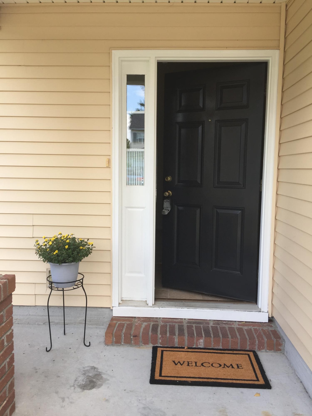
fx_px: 349
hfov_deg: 48.2
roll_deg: -0.6
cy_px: 208
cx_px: 156
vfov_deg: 61.7
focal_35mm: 29
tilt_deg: -5.9
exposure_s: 1/282
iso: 32
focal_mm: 4.15
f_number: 2.2
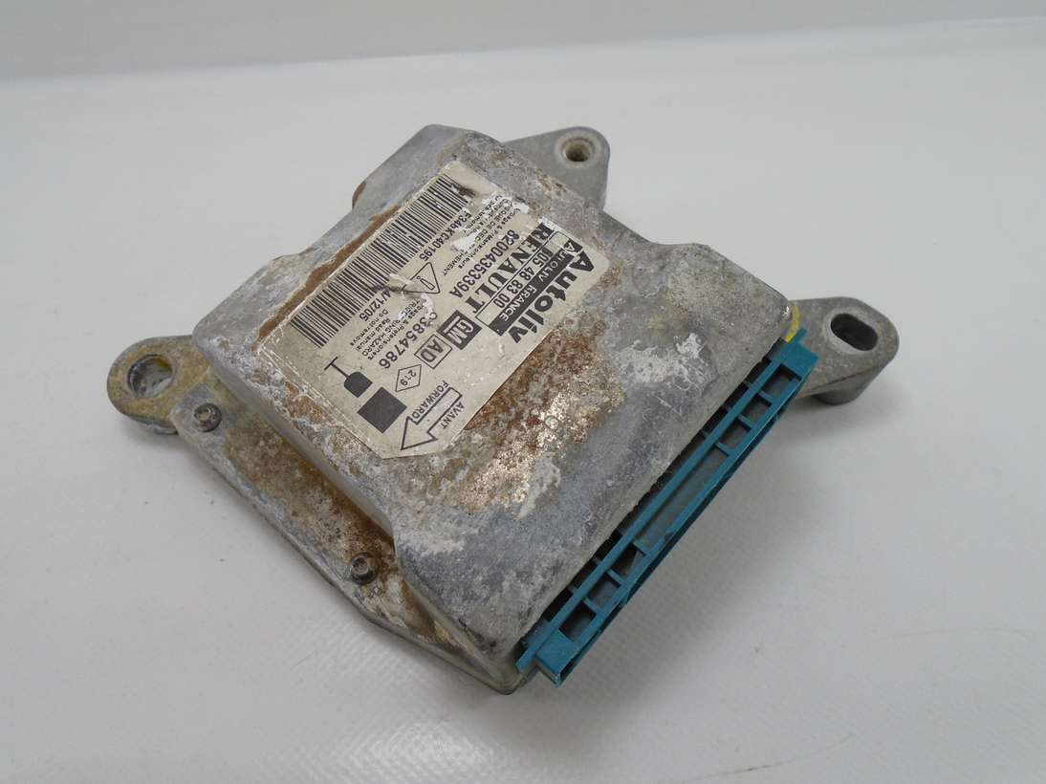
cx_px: 523
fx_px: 785
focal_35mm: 26
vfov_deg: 53.0
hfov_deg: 67.3
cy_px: 392
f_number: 3.2
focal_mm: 4.6
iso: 100
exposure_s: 1/125
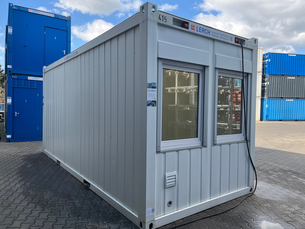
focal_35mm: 26
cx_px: 152
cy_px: 114
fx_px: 229
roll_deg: -0.2
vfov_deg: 53.1
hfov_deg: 67.3
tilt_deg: -1.7
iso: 50
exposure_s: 1/696
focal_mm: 5.1
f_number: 1.6
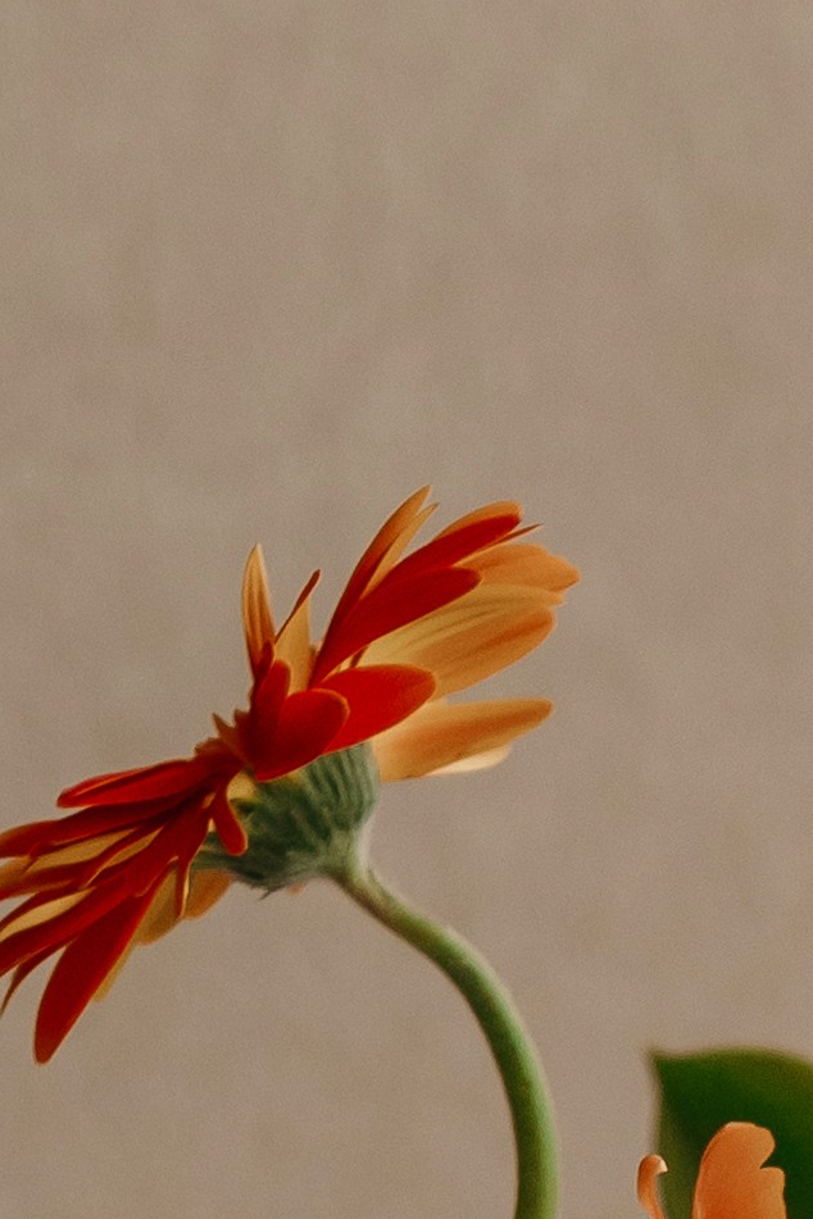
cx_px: 1294
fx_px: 14531
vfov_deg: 4.7
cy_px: 3121
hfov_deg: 3.2
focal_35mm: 429
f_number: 4
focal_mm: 68
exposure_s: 1/800
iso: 320
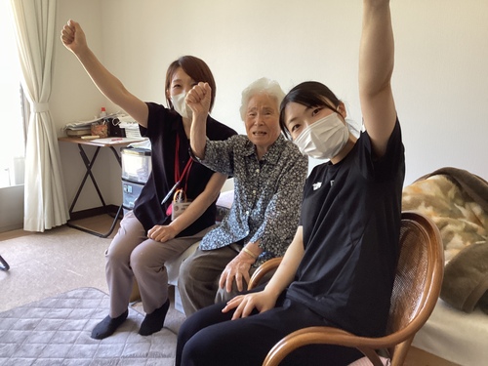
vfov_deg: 45.4
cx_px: 244
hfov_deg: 58.4
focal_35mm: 31
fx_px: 437
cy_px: 183
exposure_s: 1/60
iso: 100
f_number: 2.4
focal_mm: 3.3
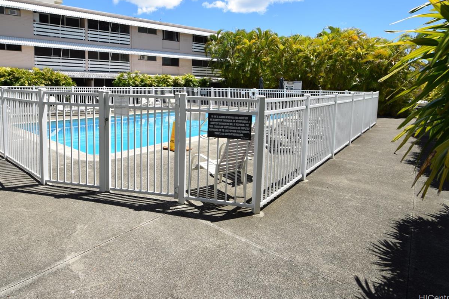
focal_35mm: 20
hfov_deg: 83.0
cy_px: 106
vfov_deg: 60.8
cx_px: 180
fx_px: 249
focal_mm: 10
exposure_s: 1/200
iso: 100
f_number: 11
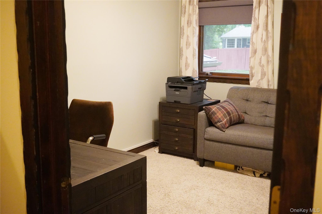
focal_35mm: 39
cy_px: 107
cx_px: 161
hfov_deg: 49.6
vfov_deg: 34.2
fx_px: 349
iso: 6400
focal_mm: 26
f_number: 4.5
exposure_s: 1/125
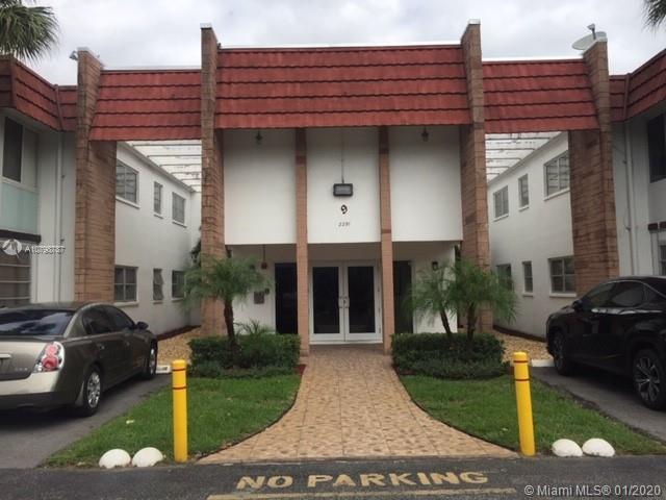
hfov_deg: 61.7
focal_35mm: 29
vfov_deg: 48.2
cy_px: 250
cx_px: 333
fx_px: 558
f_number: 2.2
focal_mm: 4.15
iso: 32
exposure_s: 1/1980
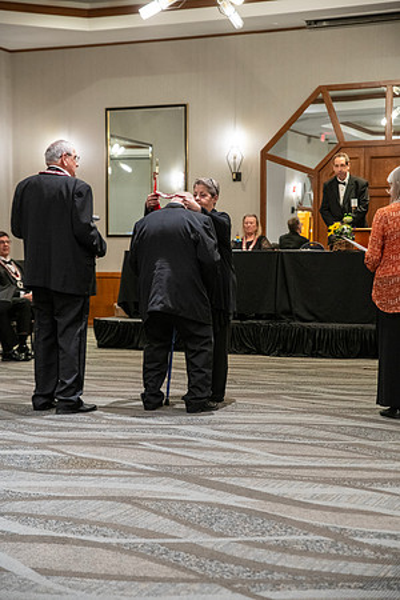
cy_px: 300
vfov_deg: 28.8
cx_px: 200
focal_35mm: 70
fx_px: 1167
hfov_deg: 19.5
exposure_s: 1/40
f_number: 4
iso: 3200
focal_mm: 70
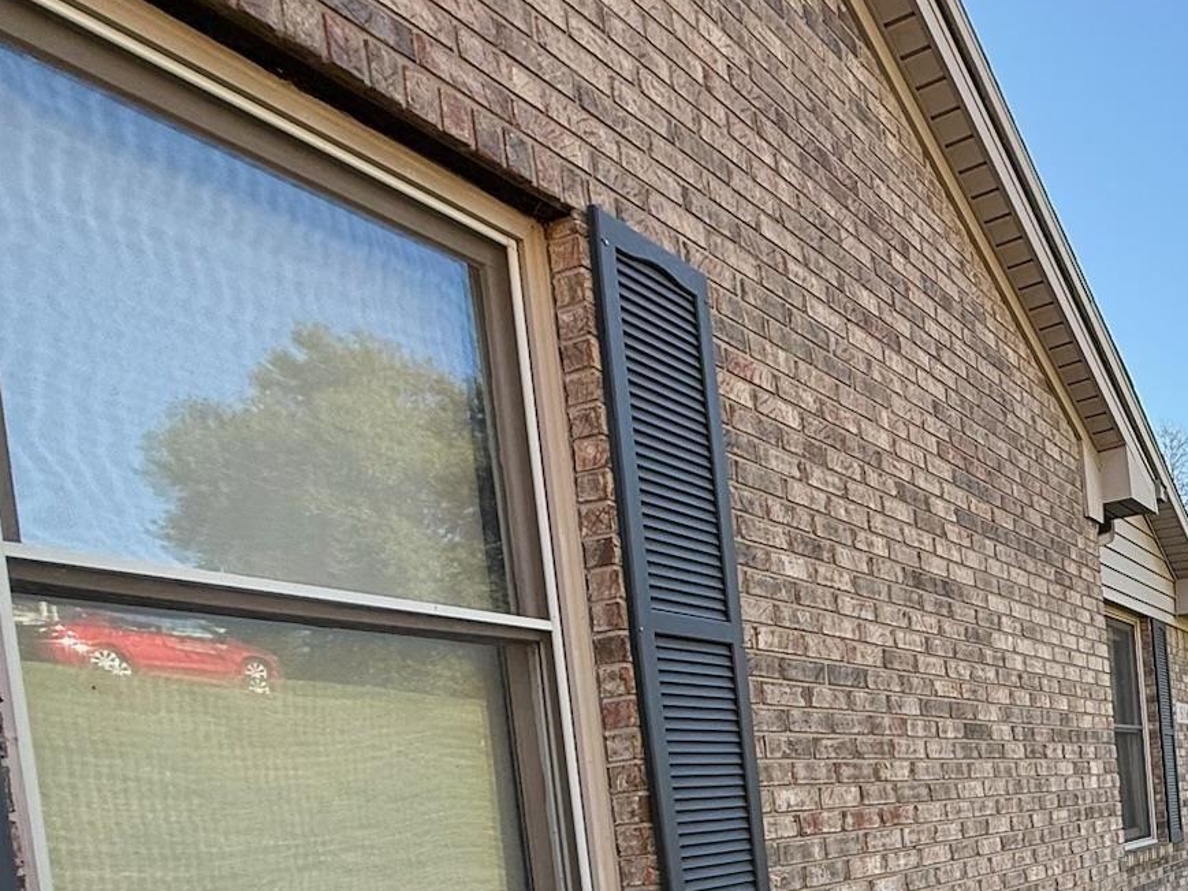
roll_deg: +4.8
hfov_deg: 47.6
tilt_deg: -2.4
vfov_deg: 39.1
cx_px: 1139
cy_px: 845
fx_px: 1133
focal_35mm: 33
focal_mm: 2.22
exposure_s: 1/328
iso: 64
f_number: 2.2
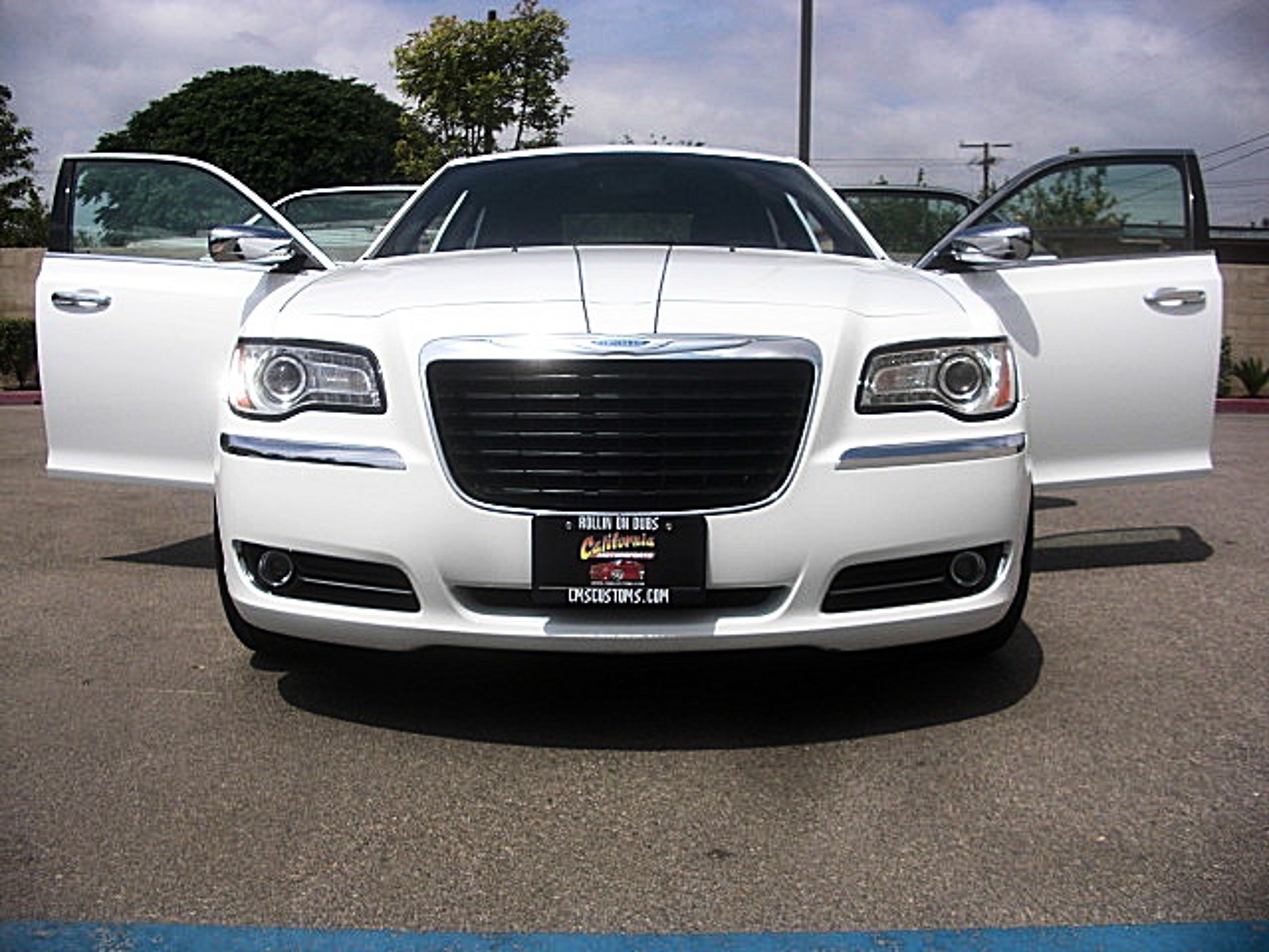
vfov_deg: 39.7
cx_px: 634
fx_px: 1320
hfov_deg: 51.4
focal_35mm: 36
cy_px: 476
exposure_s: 1/250
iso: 50
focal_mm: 6.3
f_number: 7.9
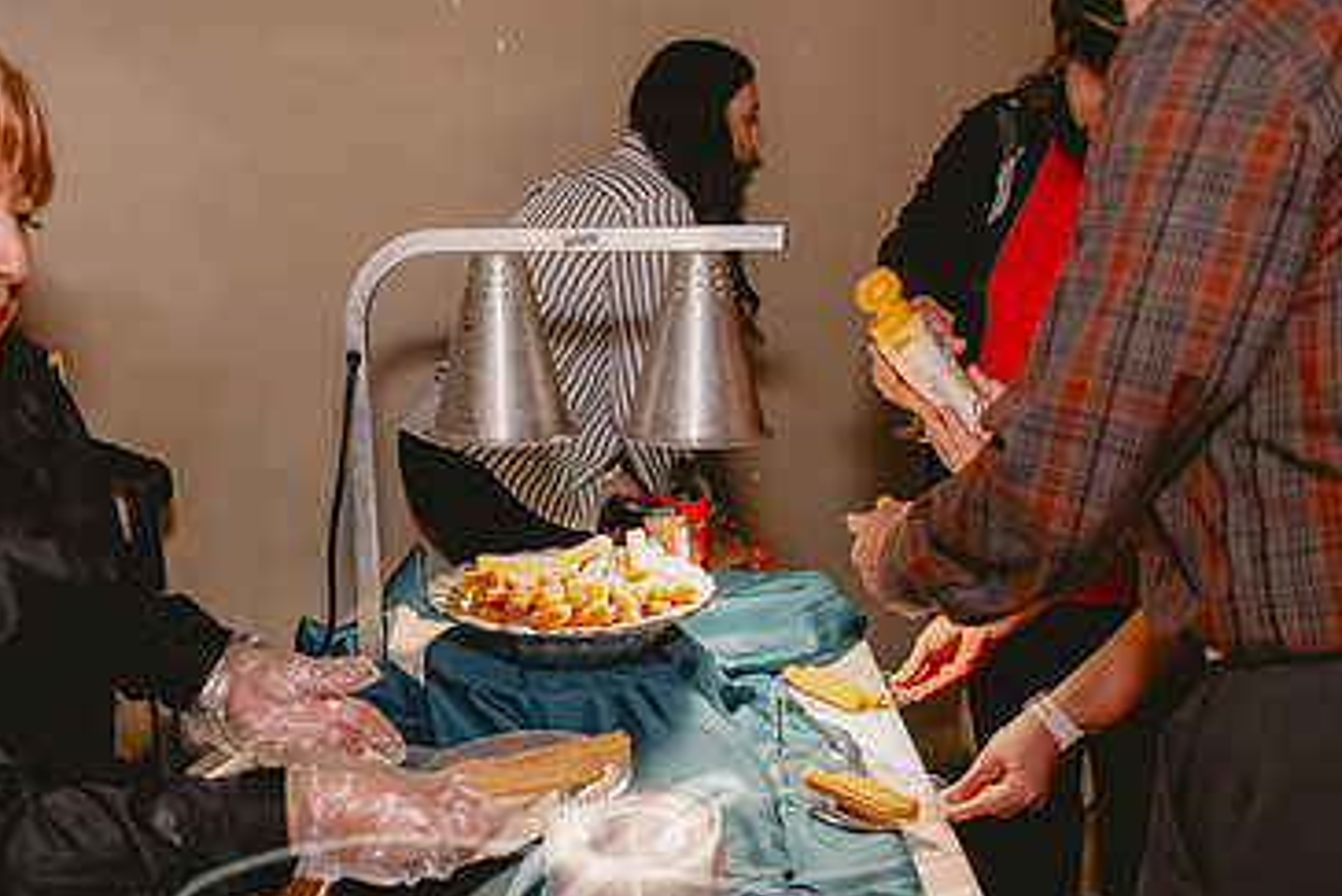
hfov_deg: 45.2
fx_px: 1603
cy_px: 562
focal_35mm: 43
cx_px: 531
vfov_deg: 31.1
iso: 3200
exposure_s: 1/250
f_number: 2.8
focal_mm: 27
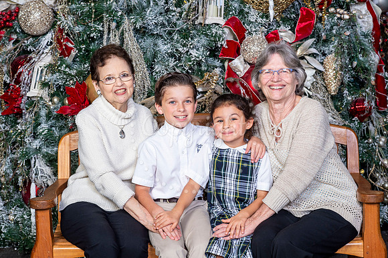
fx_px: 916
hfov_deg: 23.9
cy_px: 129
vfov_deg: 16.1
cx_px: 194
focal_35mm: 85
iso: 400
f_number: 8
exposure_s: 1/125
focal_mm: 85
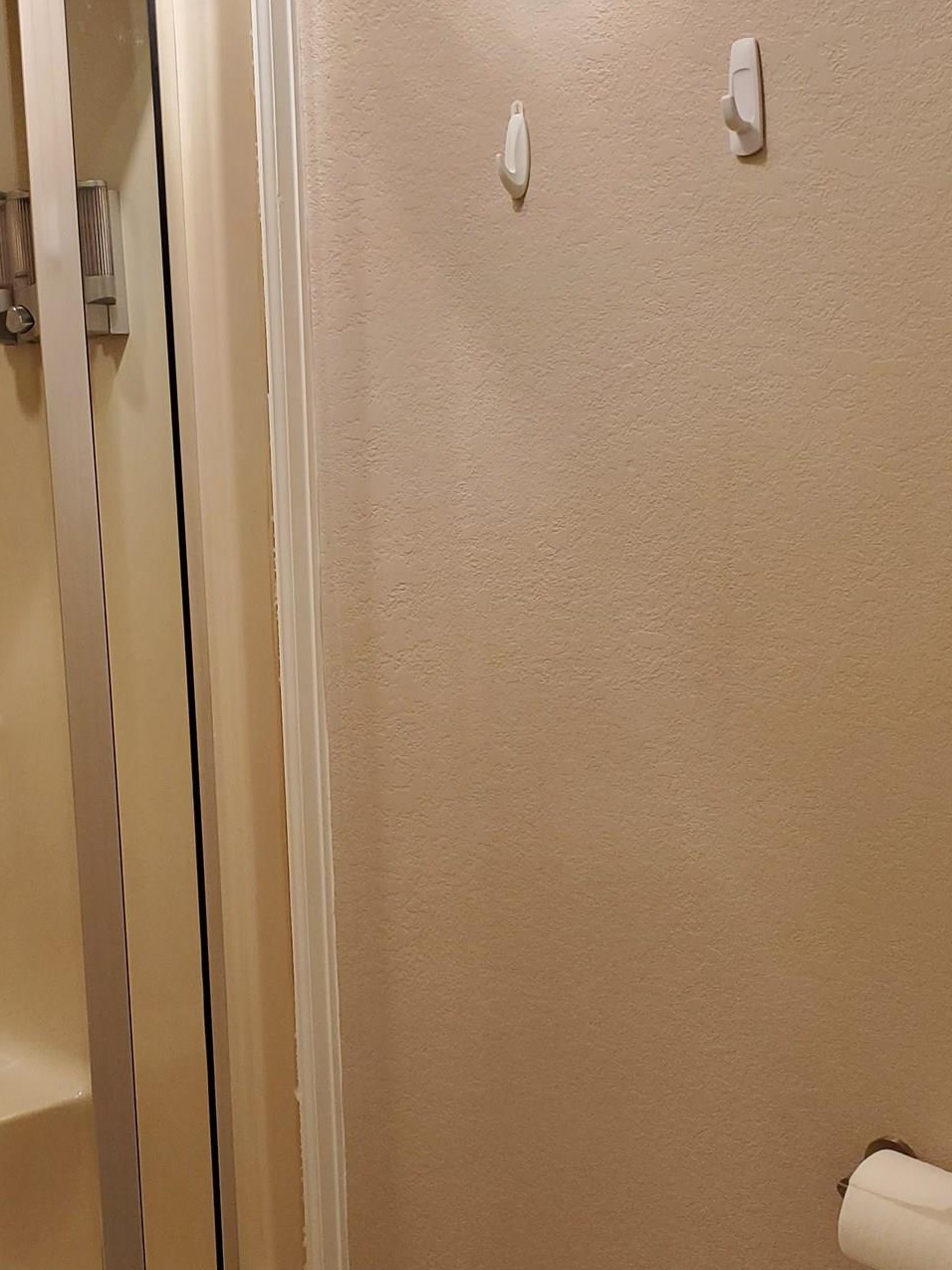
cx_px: 285
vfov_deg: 40.2
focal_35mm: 47
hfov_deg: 30.5
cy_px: 795
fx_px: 1724
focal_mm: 4.3
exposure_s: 1/59
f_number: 2.4
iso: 200
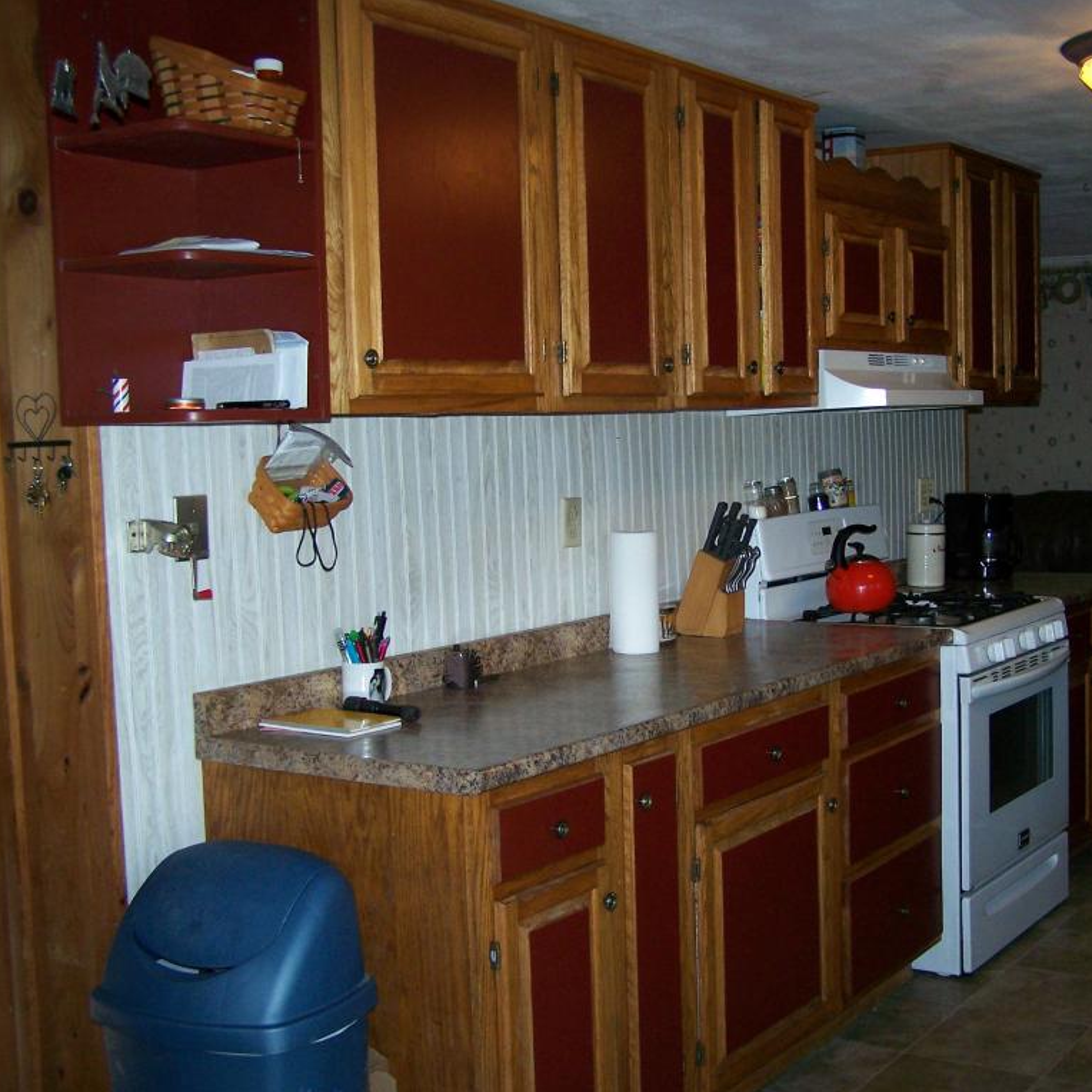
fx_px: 1606
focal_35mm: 45
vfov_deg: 37.6
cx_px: 696
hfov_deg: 37.3
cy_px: 547
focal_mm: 6.3
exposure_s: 1/60
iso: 160
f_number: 2.8
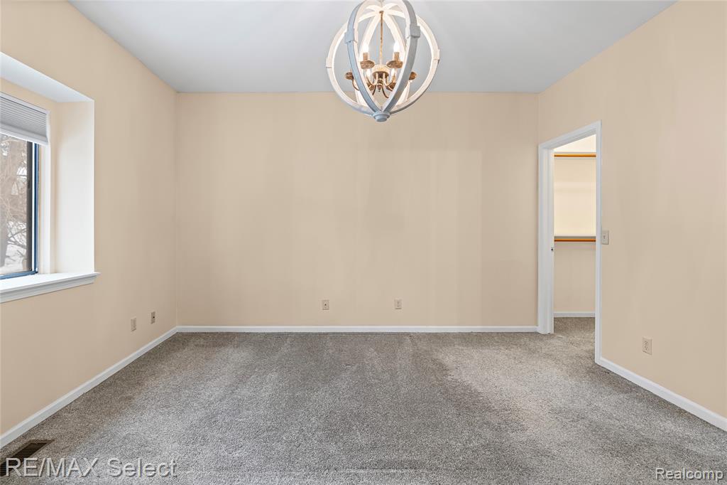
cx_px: 364
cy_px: 242
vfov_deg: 73.7
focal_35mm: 16
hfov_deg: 96.8
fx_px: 323
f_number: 3.5
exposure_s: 1/30
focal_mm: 16
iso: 1600
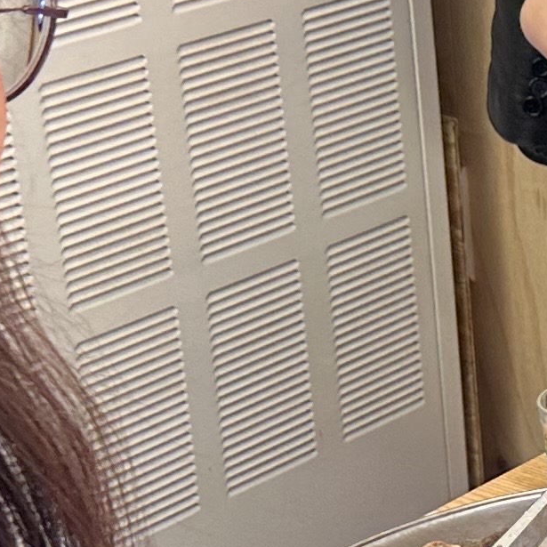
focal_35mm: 139
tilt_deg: -20.6
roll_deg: -1.0
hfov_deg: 11.2
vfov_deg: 12.6
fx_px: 2485
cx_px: 1134
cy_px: 210
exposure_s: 1/60
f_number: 1.78
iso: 125
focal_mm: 6.86
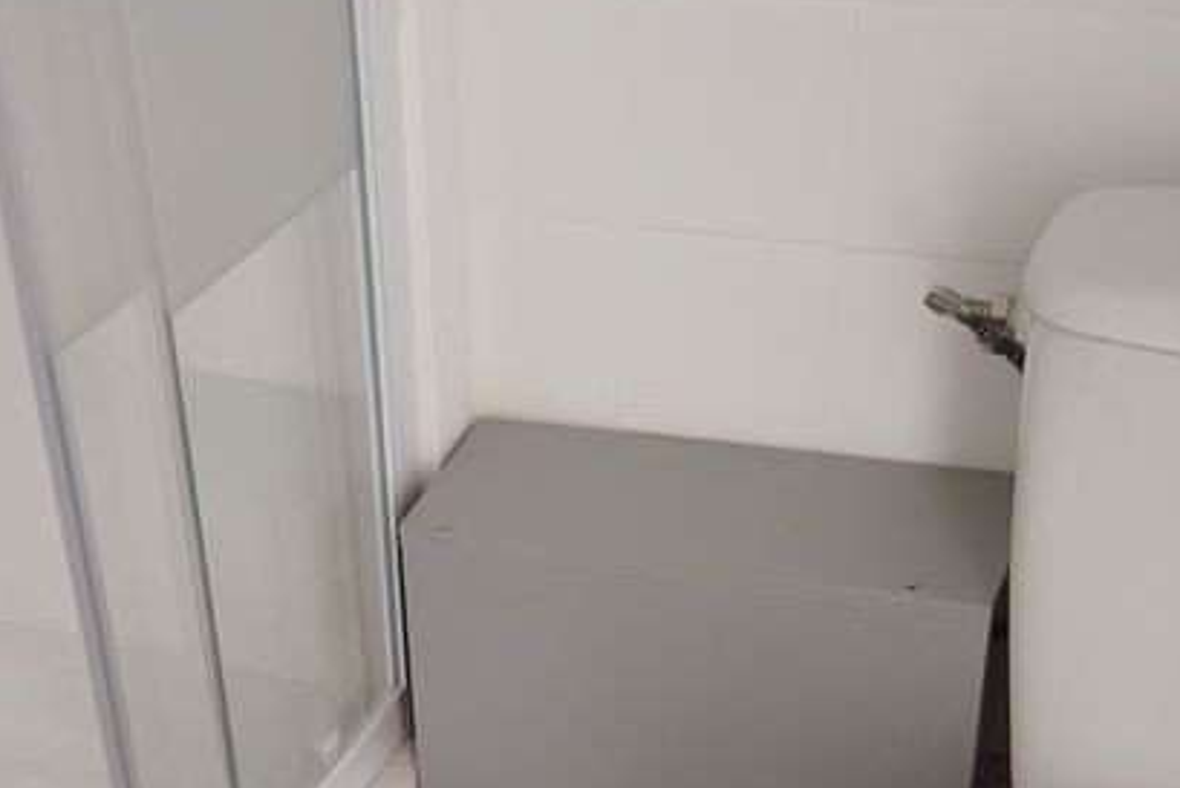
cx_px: 372
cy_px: 906
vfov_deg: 21.0
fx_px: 2000
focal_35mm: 61
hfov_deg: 32.5
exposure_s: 1/33.3
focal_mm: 5.25
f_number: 1.75
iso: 1784
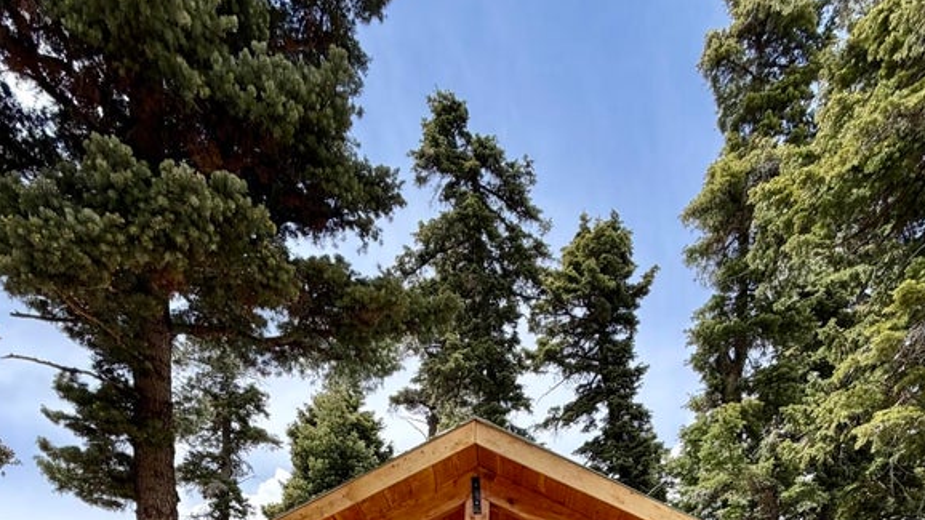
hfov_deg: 69.8
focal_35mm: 27
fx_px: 662
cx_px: 445
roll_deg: -1.0
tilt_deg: -2.4
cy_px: 806
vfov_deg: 27.2
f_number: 2.2
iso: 40
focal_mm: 2.22
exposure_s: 1/742
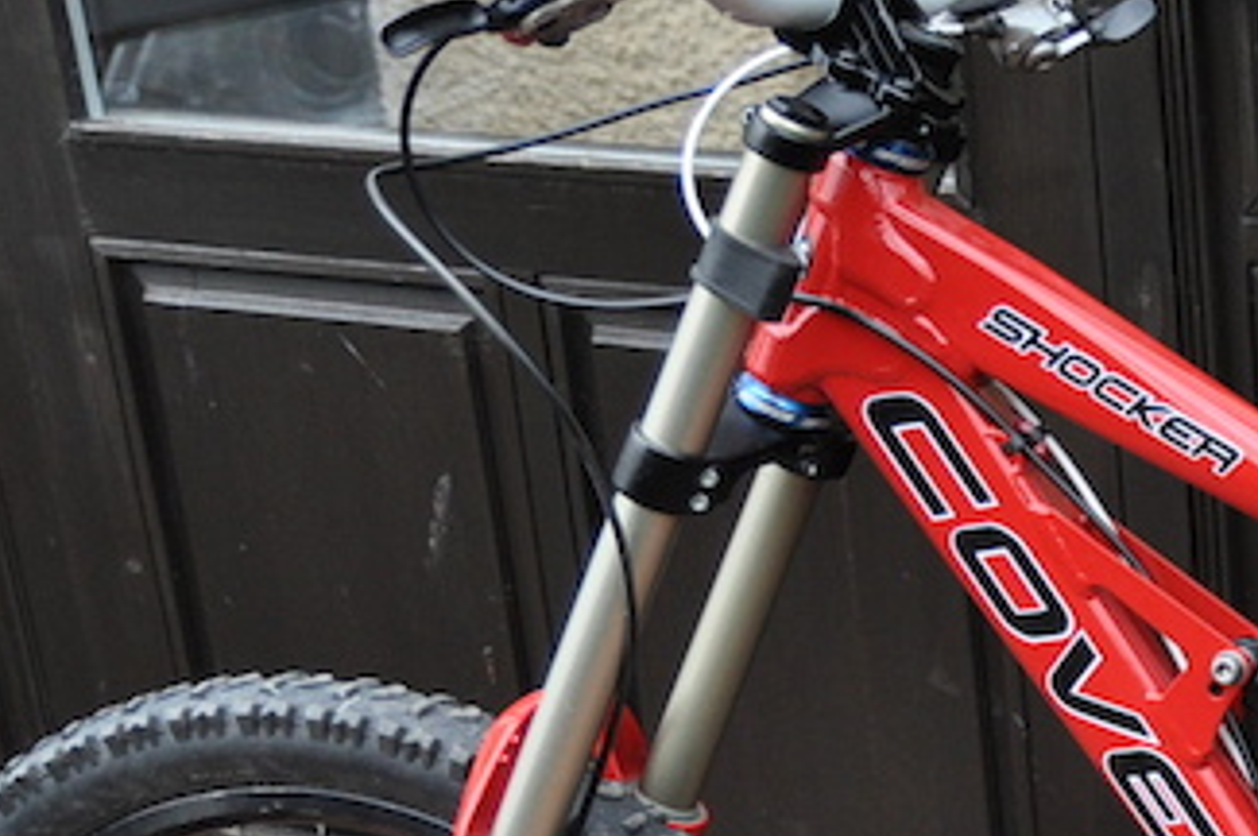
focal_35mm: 104
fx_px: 3631
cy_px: 910
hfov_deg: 18.3
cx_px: 1630
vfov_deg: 12.9
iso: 500
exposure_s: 1/40
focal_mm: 22
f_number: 3.2
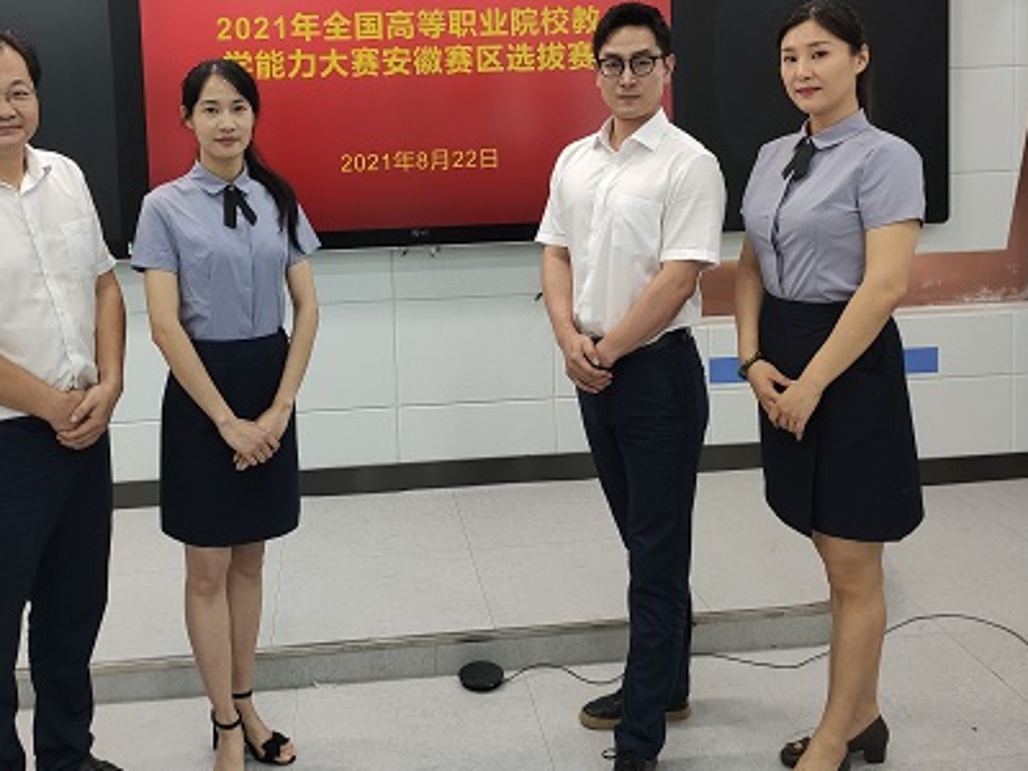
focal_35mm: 39
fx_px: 1158
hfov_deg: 47.8
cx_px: 450
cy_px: 200
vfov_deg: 36.0
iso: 170
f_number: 1.75
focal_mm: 4.77
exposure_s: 1/60
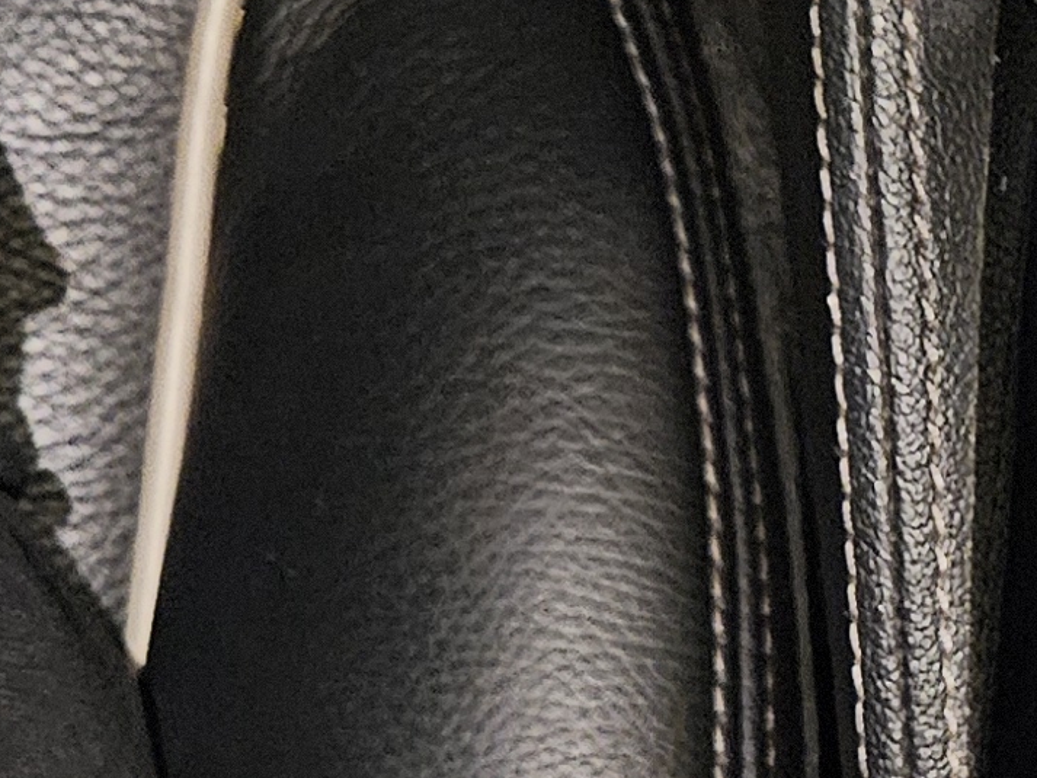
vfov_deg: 11.4
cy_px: 746
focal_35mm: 129
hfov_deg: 13.8
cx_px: 1808
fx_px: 3865
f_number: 1.8
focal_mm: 5.4
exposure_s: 1/17.2
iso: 1250
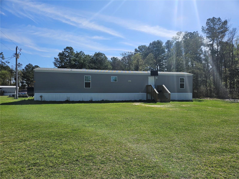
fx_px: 159
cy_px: 90
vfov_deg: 58.9
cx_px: 120
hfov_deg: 73.9
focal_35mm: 23
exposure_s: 1/3246
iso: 25
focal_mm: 5.4
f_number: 1.8
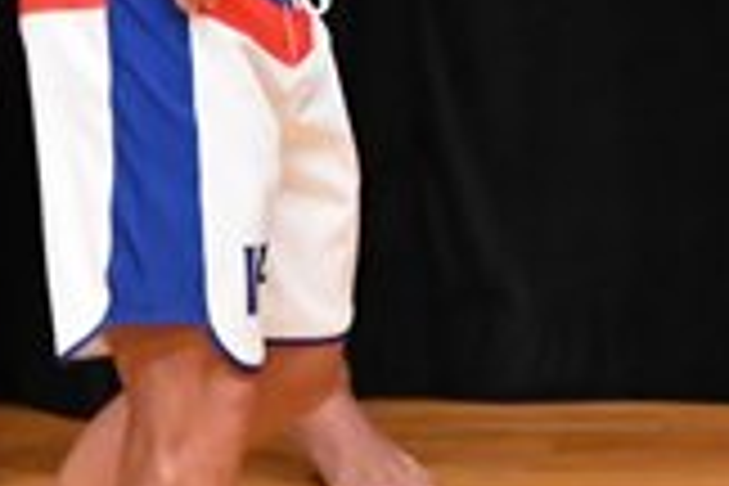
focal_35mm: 1361
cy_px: -171
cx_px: 659
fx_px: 27558
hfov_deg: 1.5
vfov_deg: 1.0
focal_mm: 190
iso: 4000
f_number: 5.6
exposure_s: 1/400
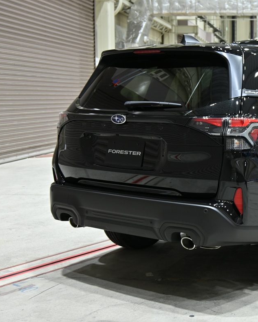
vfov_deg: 39.5
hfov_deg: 30.5
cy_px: 160
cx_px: 239
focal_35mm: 47
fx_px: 449
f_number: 4.2
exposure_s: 1/20
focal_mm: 33
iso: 360
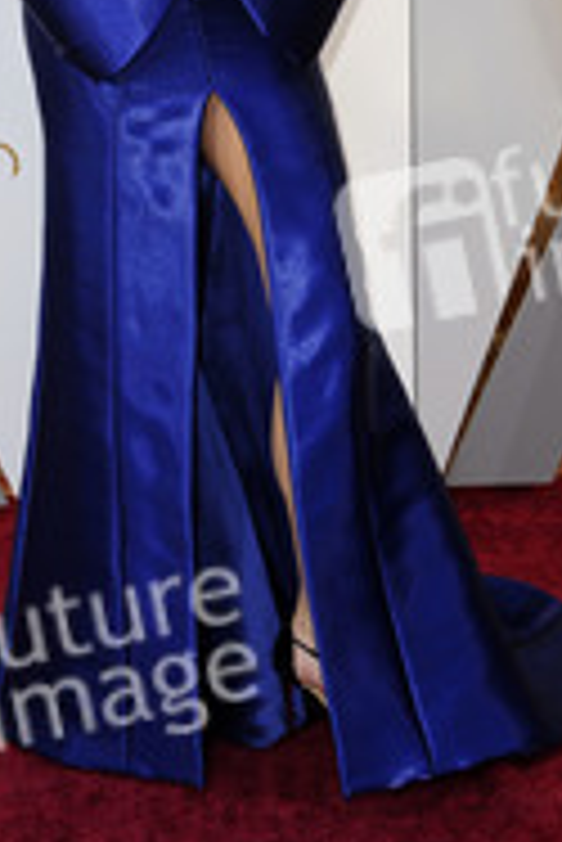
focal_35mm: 111
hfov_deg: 12.3
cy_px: 0
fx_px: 2594
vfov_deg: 18.0
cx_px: 160
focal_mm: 52
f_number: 7.1
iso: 1000
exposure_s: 1/250
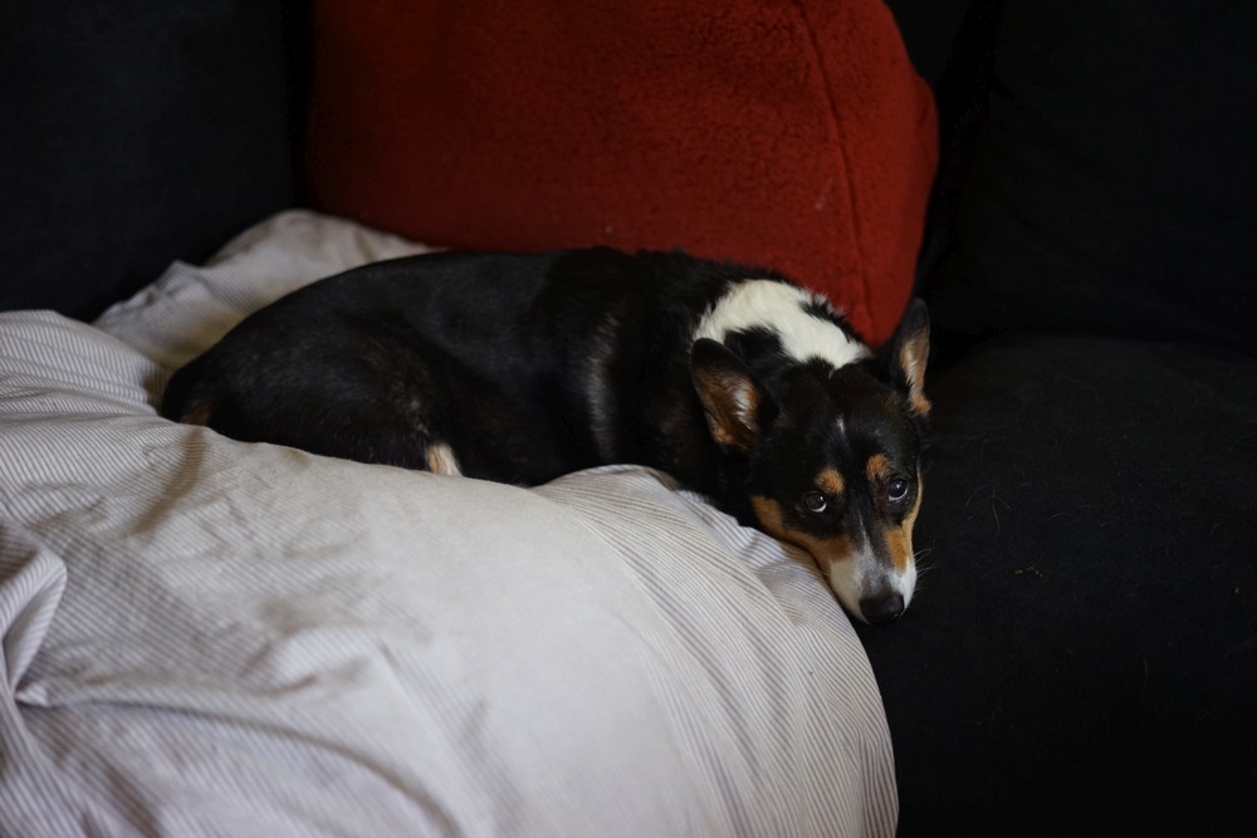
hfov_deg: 43.6
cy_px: 419
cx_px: 628
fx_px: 1571
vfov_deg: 29.9
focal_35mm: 45
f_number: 1.8
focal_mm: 45
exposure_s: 1/30
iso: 1250
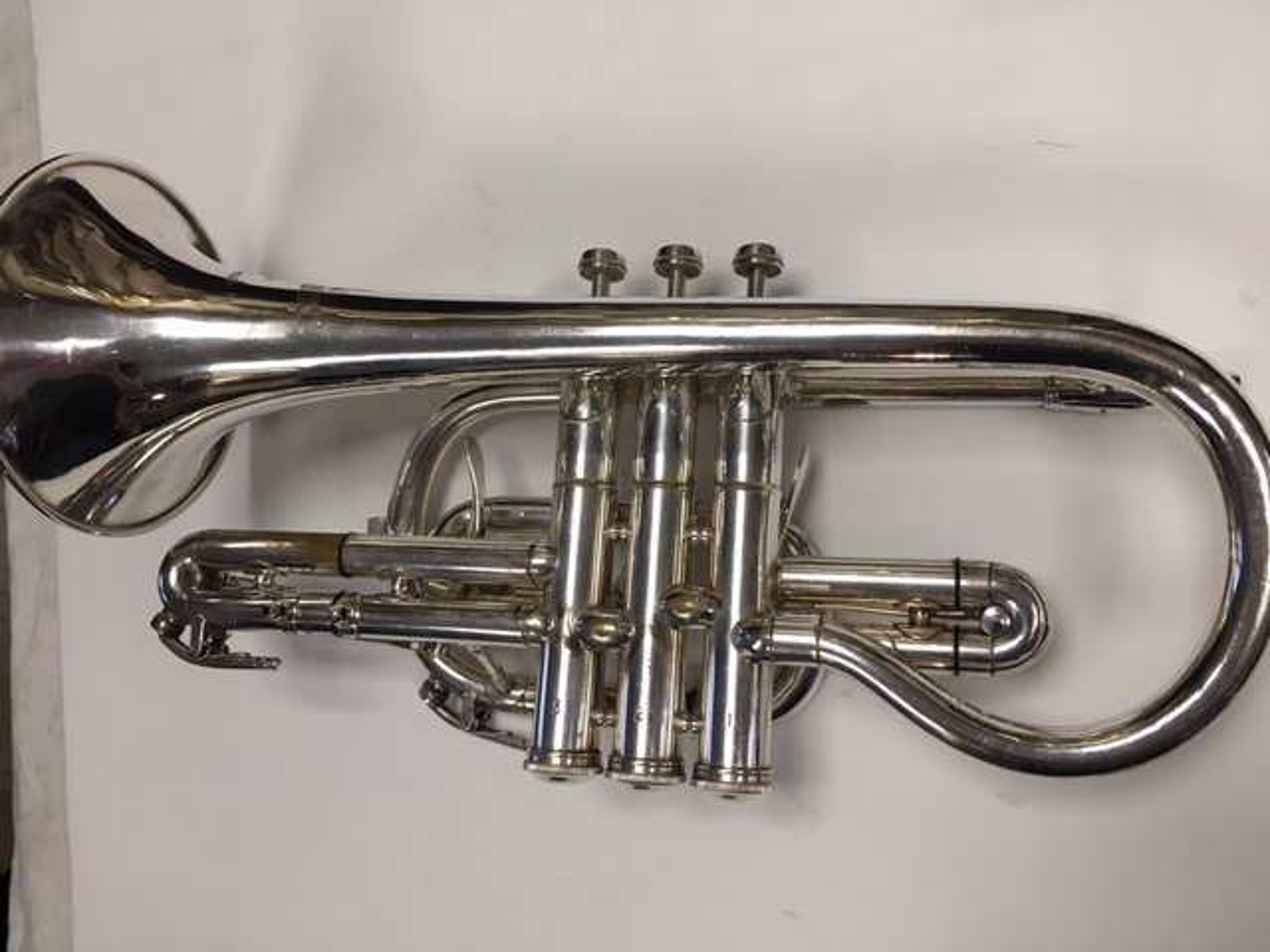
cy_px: 476
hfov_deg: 61.7
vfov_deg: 48.2
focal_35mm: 29
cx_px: 635
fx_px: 1064
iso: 32
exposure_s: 1/33
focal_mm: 4.15
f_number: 2.2
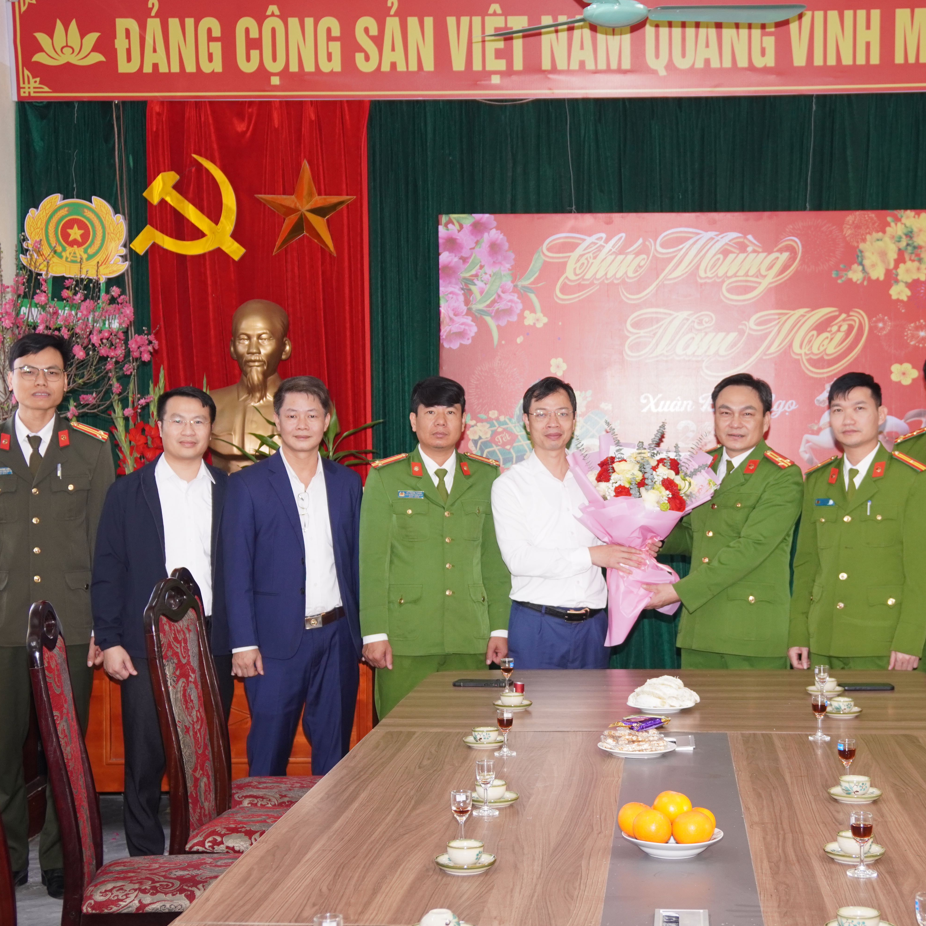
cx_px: 573
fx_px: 1805
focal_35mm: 60
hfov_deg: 28.7
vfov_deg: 28.8
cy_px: 461
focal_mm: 31
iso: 500
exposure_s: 1/125
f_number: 4
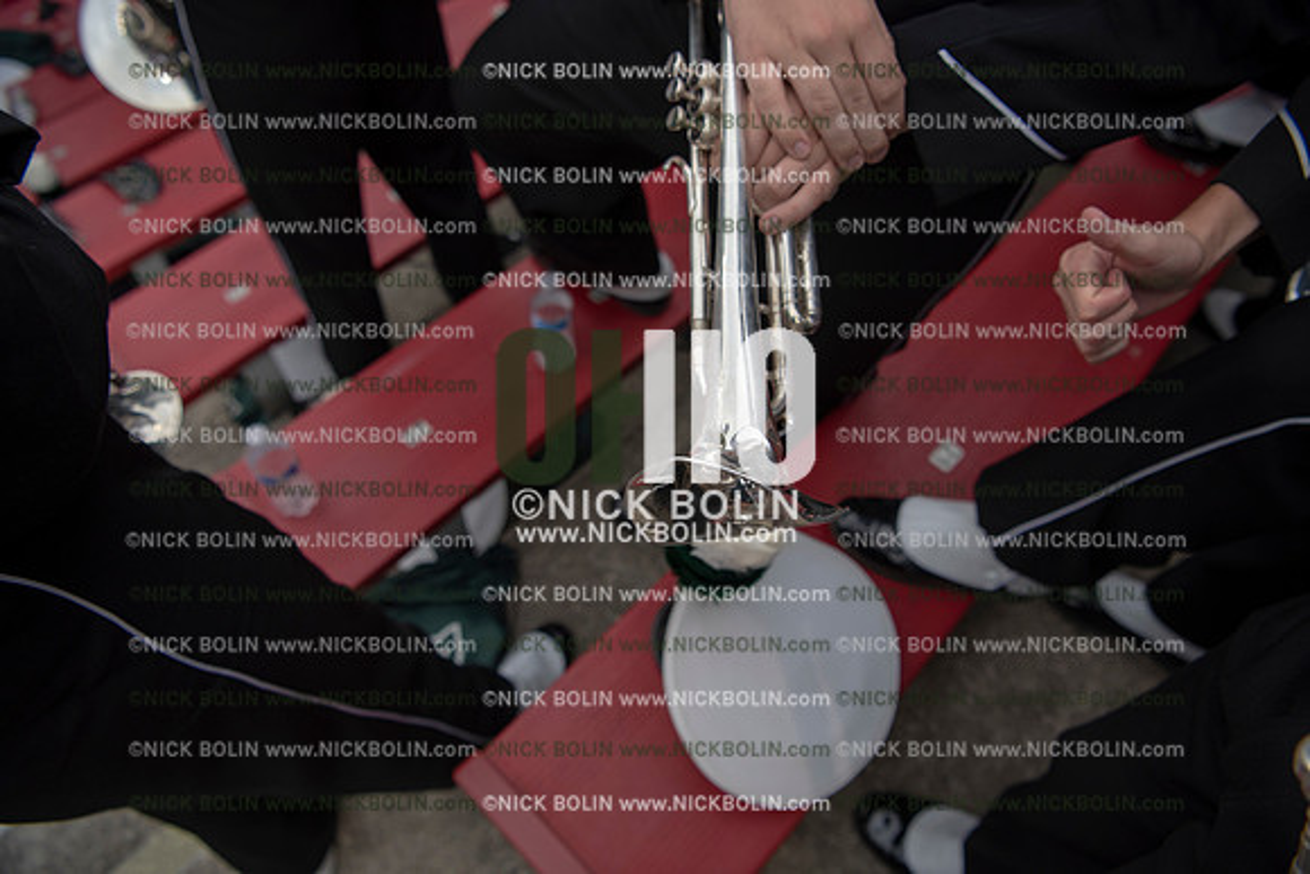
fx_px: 873
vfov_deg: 53.2
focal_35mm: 24
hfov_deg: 73.7
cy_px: 437
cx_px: 655
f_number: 3.5
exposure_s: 1/800
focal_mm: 24
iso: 250
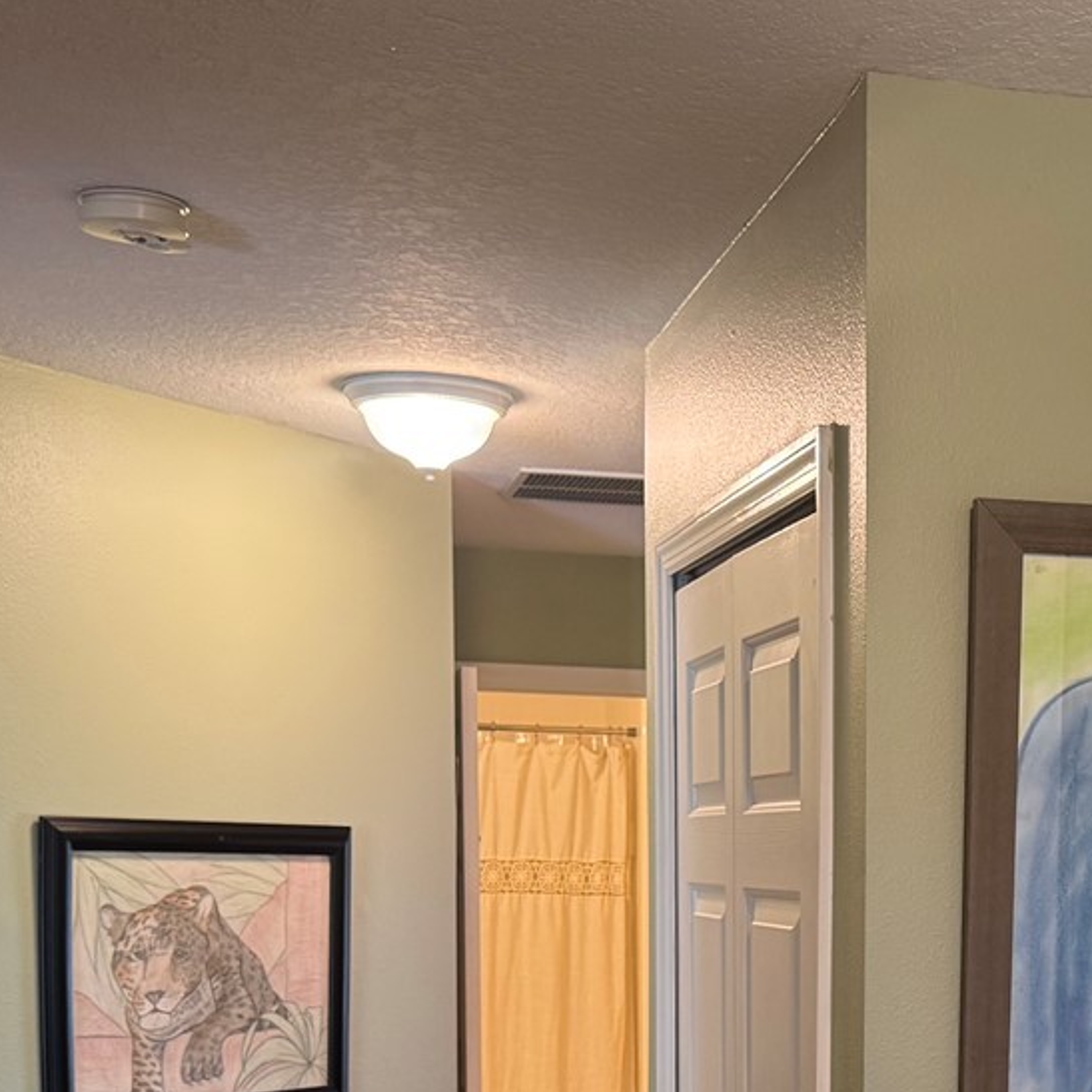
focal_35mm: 62
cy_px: 1054
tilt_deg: -6.0
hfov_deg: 26.9
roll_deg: -1.1
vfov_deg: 26.5
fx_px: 2213
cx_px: 944
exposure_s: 1/60
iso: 200
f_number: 1.78
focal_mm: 6.76
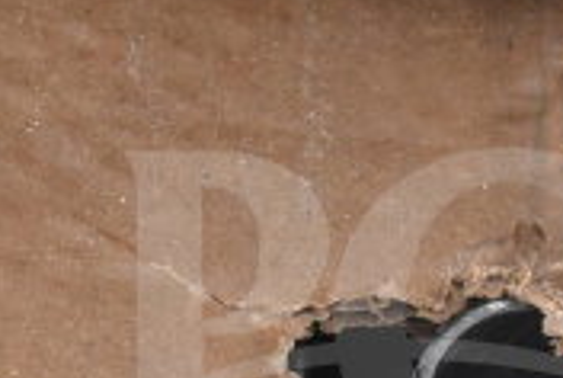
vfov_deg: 5.8
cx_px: 409
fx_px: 3744
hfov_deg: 8.6
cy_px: 405
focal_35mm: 239
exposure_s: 1/1000
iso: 6400
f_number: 16
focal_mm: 46
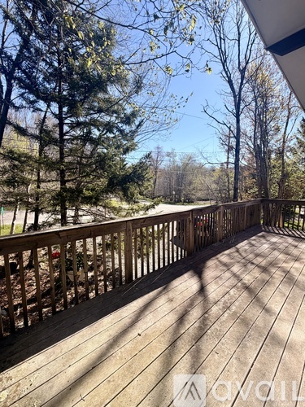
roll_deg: -0.3
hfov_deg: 85.7
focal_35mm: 14
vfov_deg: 102.1
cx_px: 152
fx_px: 164
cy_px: 204
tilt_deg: -6.3
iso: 40
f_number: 2.2
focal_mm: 2.22
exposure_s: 1/770
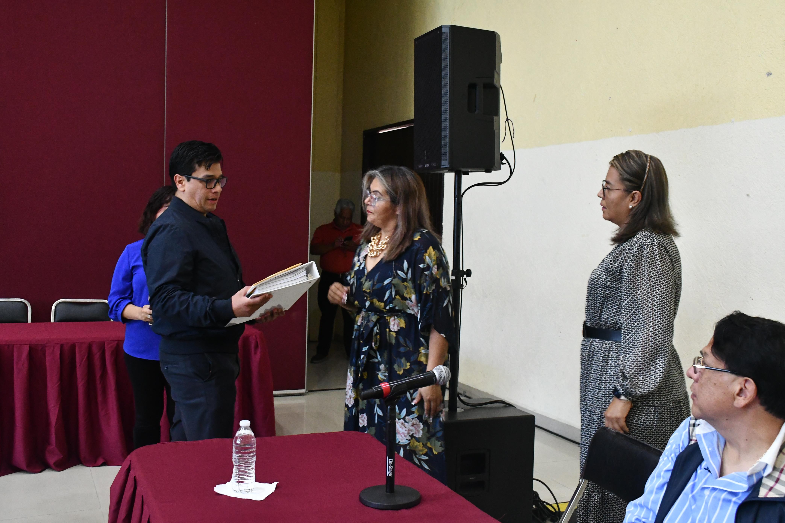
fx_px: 785
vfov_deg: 36.9
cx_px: 392
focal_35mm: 36
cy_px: 262
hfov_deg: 53.1
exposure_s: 1/60
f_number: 7.1
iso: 4000
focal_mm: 24
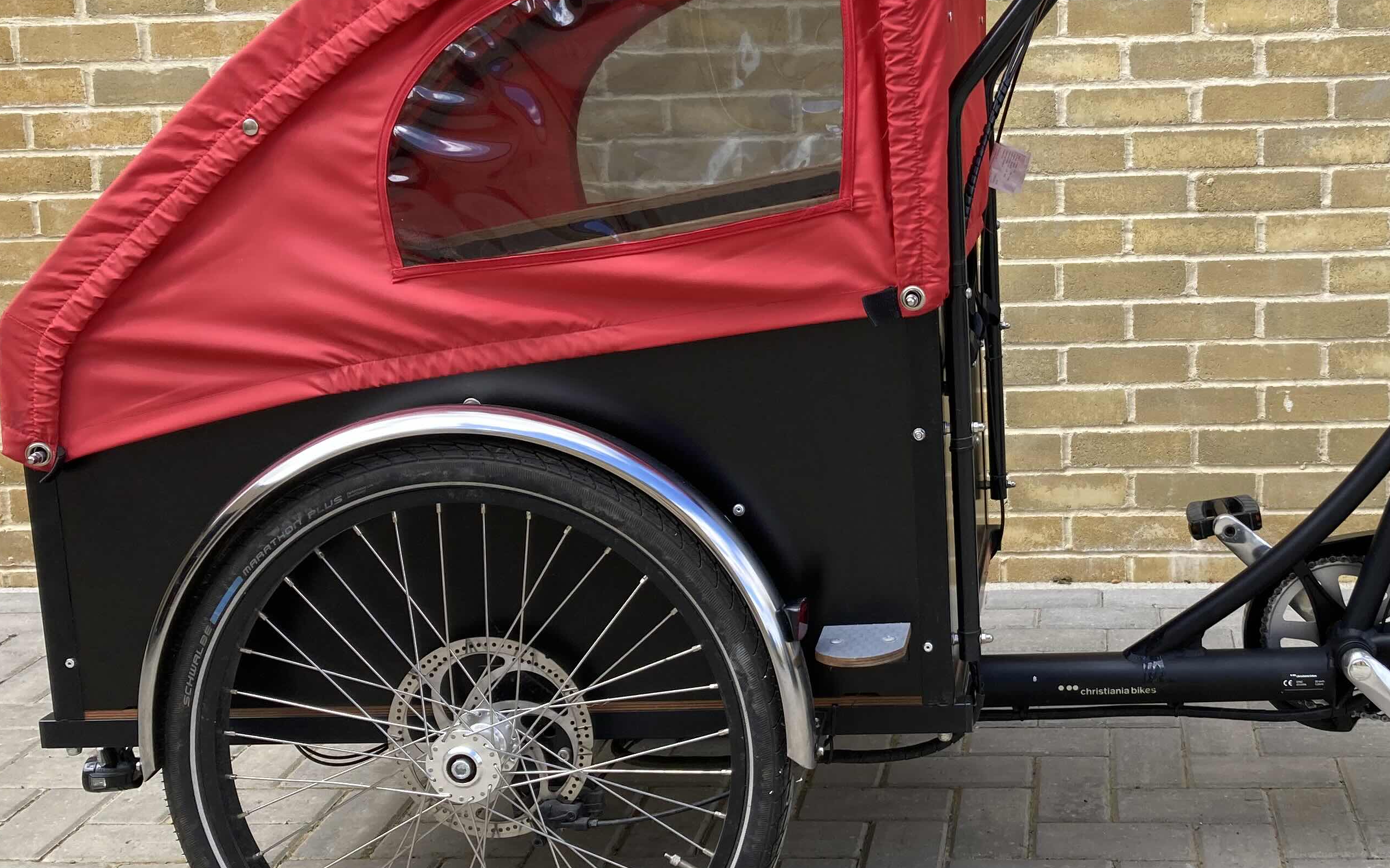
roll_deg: +1.6
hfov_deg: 41.6
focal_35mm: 47
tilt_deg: -8.7
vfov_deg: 27.3
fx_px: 1780
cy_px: 337
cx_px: 1007
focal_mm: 3.99
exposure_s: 1/592
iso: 20
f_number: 1.8
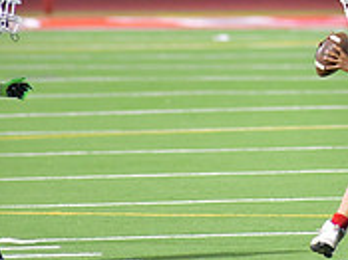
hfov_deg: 2.1
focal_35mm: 956
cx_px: 400
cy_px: 33
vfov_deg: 1.6
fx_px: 9604
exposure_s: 1/1250
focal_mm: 300
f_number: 3.5
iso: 10000
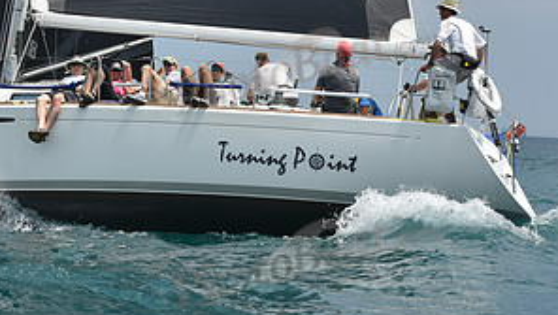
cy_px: -5
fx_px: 2369
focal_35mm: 160
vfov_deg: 7.6
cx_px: 77
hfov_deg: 13.3
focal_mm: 78
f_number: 8
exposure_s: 1/1250
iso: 250
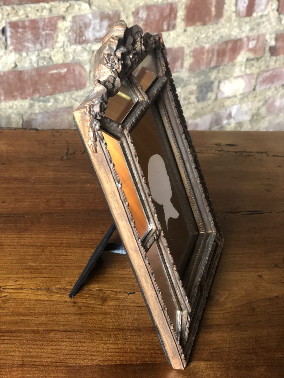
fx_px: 569
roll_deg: -5.2
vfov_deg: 36.8
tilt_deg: -31.6
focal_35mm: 52
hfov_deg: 28.0
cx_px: 142
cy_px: 189
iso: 160
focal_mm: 6
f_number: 2.4
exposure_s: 1/17
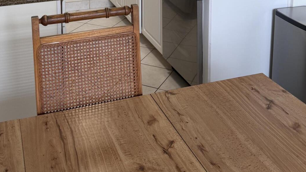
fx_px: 406
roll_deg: -1.0
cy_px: -56
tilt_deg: -8.5
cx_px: 147
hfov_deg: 41.3
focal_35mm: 50
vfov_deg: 21.5
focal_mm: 6.76
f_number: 1.78
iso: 125
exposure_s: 1/120
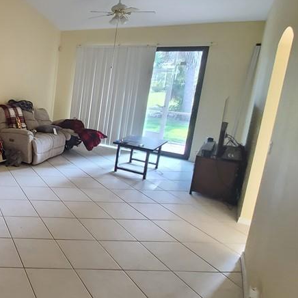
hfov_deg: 42.2
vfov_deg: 58.5
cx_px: -50
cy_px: 118
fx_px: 263
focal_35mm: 27
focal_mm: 2.2
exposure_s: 1/30
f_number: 2.2
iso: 320
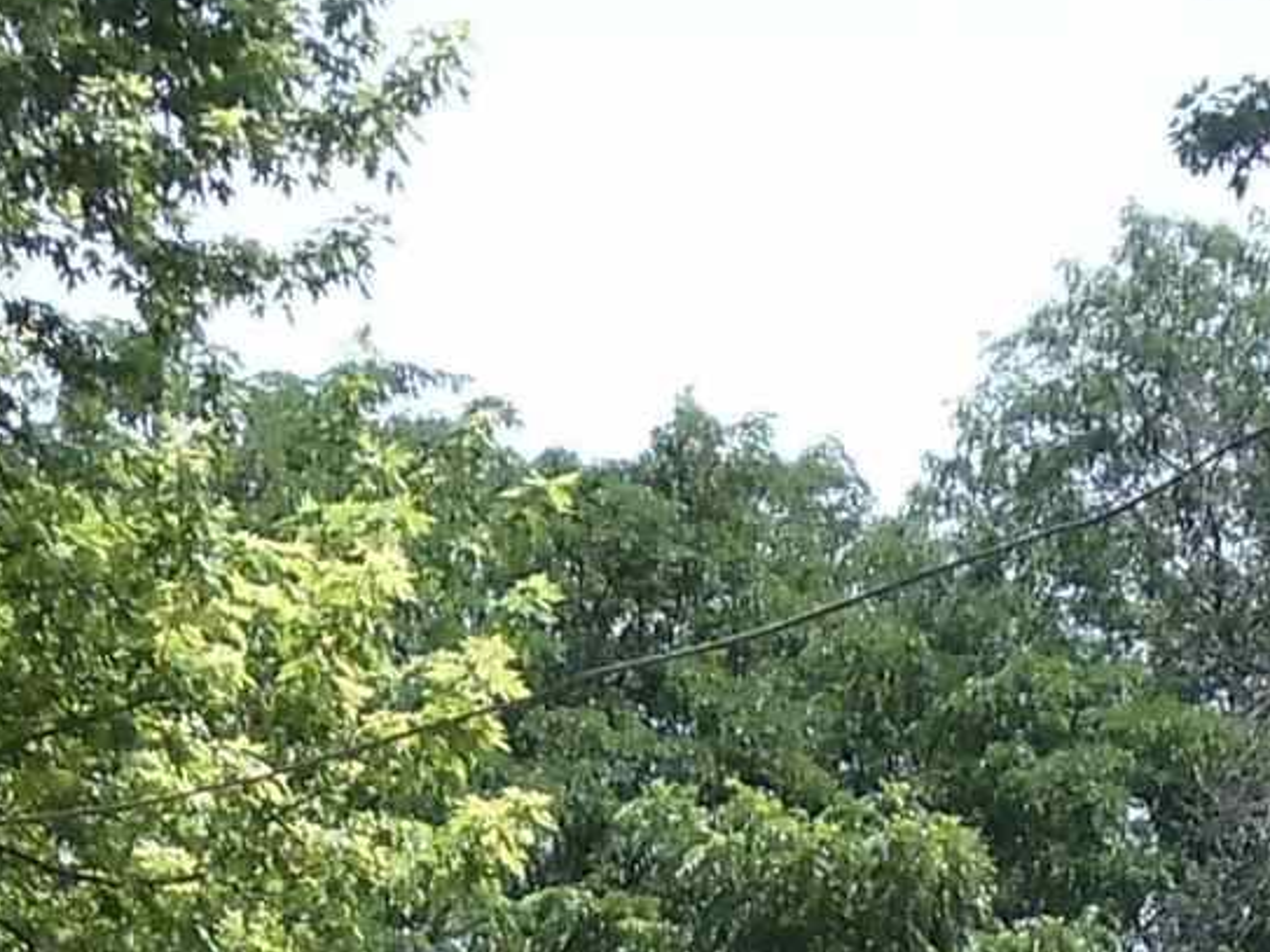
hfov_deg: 8.0
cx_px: 620
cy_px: 2657
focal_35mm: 249
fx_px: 9133
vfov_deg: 5.6
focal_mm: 6
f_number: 7.1
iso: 100
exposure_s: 1/200
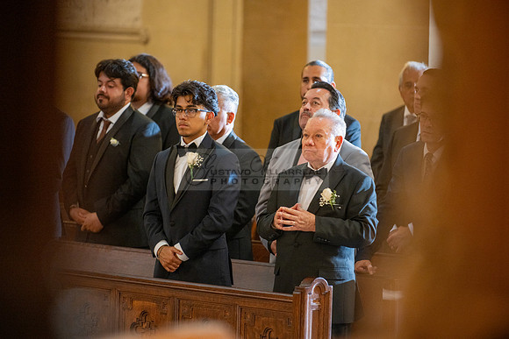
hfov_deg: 10.3
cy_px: 170
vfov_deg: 6.9
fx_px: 2828
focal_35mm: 200
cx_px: 254
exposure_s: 1/100
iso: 1000
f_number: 2.8
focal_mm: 200
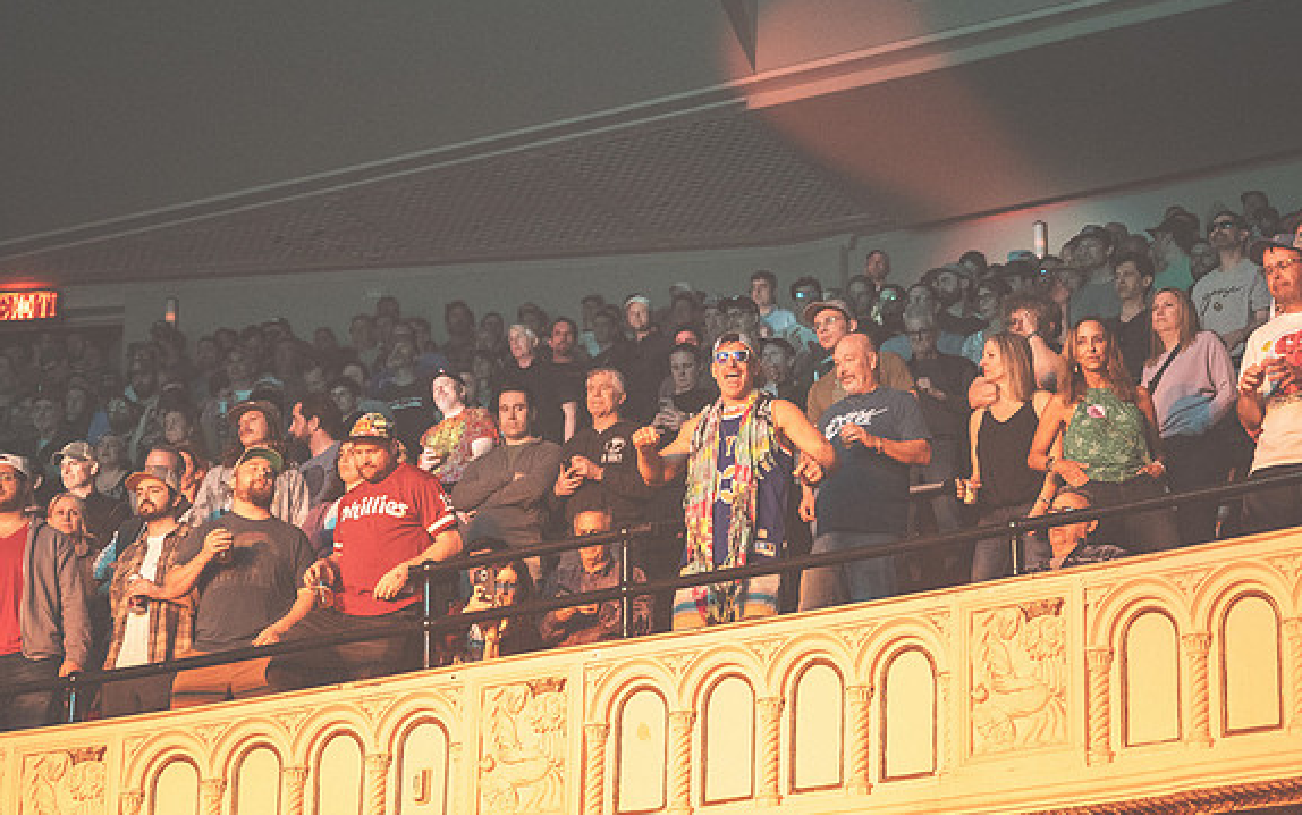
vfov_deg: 12.1
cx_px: 656
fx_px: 3833
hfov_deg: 19.3
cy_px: 379
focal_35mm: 108
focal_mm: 70
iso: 2800
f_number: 2.8
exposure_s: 1/200
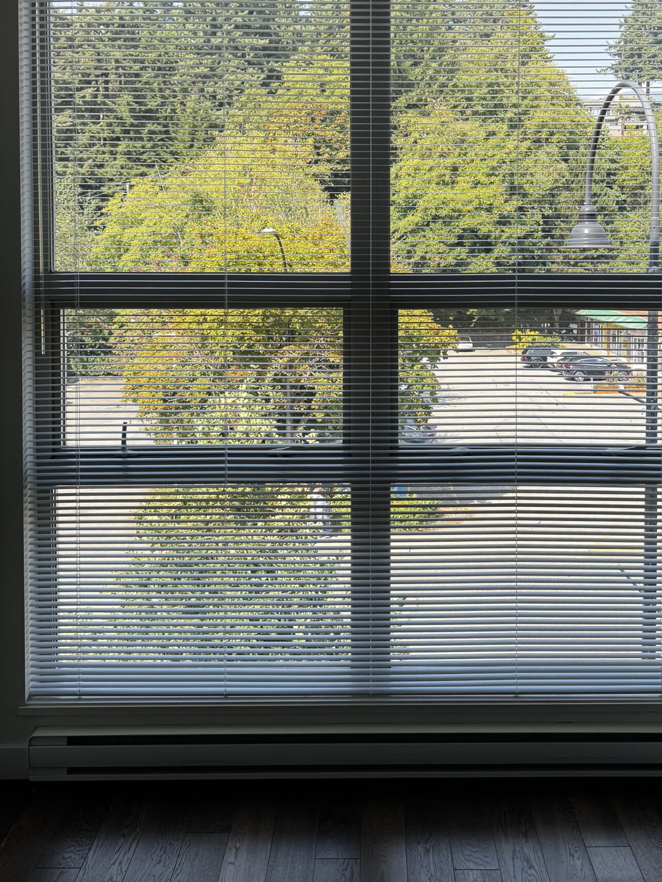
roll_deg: -0.3
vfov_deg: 50.3
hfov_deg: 39.5
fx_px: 918
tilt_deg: -1.0
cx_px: 388
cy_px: 283
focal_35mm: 36
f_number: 1.78
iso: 80
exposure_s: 1/864
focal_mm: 6.76
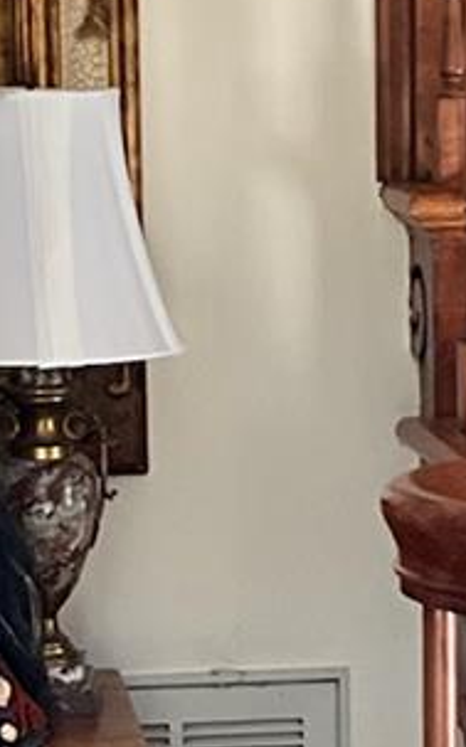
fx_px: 3174
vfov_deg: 13.4
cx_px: 133
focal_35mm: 156
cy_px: 476
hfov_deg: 8.4
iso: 80
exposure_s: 1/60
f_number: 1.8
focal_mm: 3
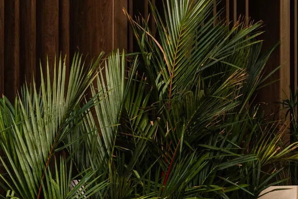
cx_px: 209
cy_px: 135
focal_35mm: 229
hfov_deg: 9.0
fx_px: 1896
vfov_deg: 6.0
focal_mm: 50
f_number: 8
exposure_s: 1/250
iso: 500
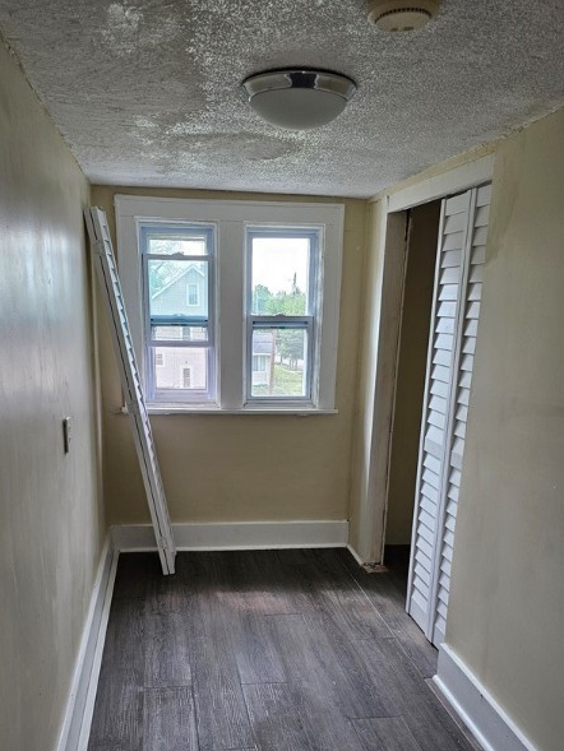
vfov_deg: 59.0
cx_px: 253
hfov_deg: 46.7
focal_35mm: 30
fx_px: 651
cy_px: 481
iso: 80
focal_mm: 6.3
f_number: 1.7
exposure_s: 1/120
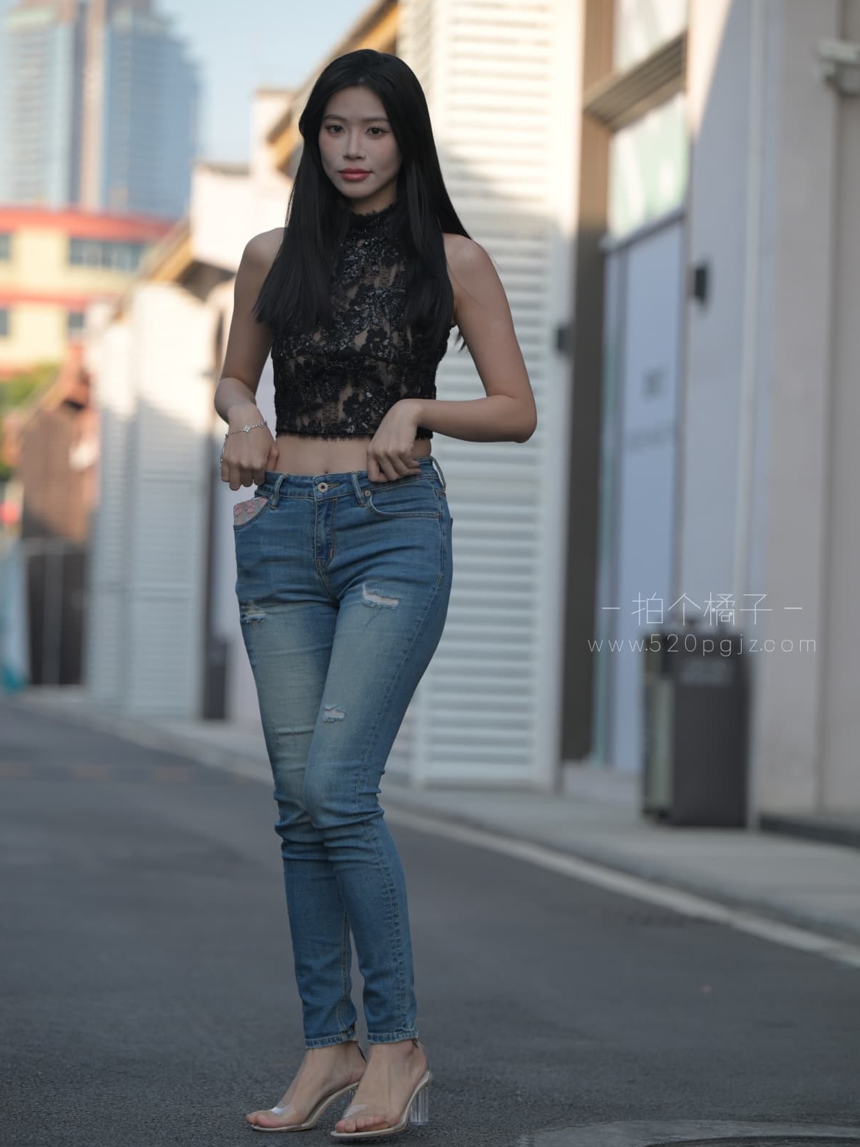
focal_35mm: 125
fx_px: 4141
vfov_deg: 15.8
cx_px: 429
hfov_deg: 11.9
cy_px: 588
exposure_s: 1/640
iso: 125
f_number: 3.2
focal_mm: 115
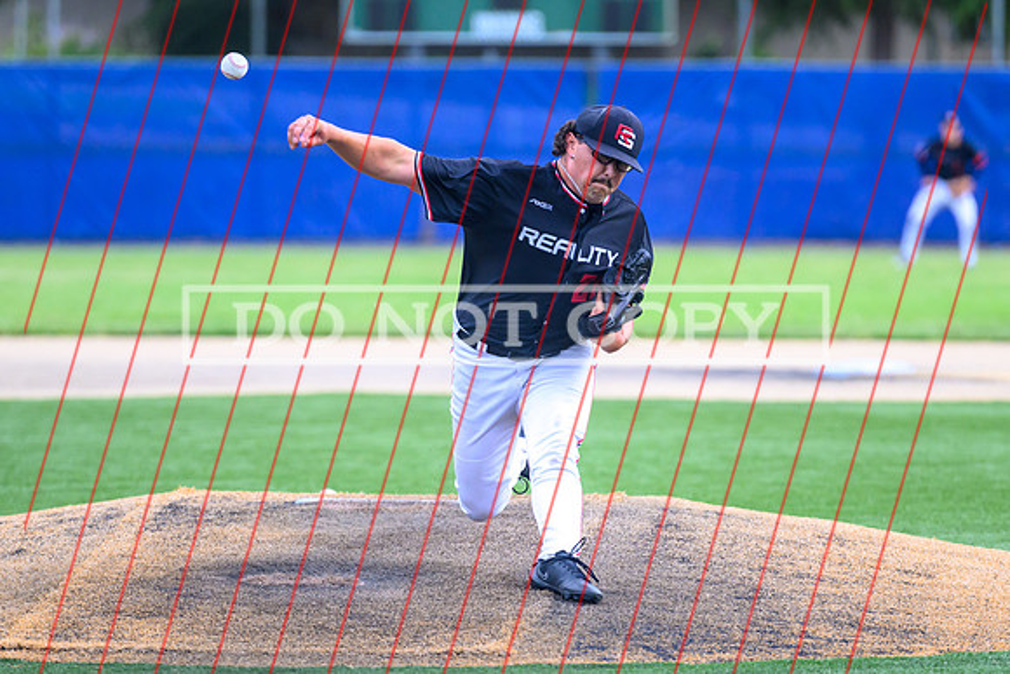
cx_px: 505
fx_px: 8832
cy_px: 429
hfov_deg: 6.5
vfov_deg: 4.4
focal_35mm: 315
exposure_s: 1/3200
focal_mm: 200
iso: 1100
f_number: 2.8
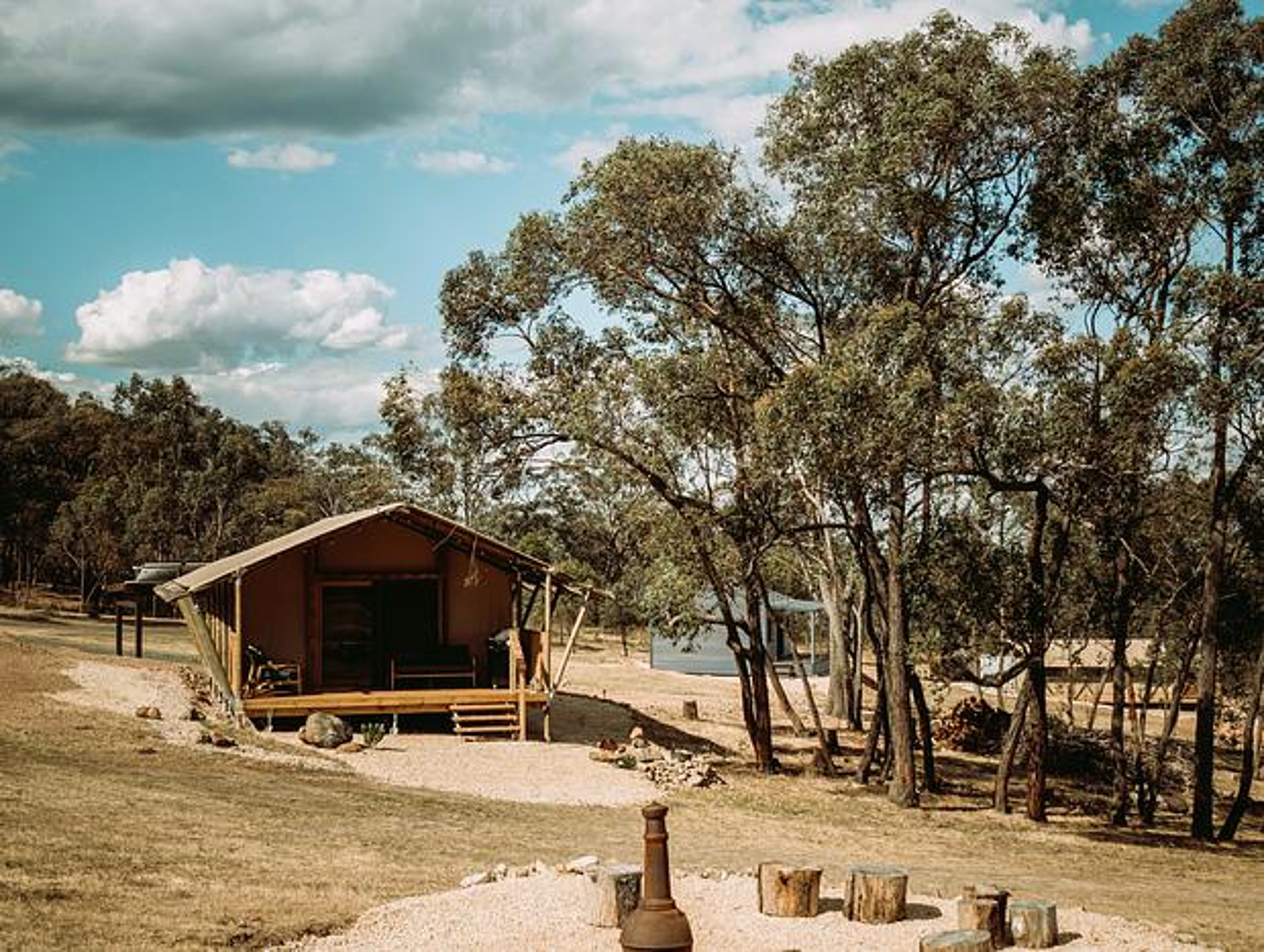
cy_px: 476
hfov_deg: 51.3
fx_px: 1317
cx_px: 632
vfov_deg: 39.8
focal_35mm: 36
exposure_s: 1/4000
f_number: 2.8
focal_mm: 18
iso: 160
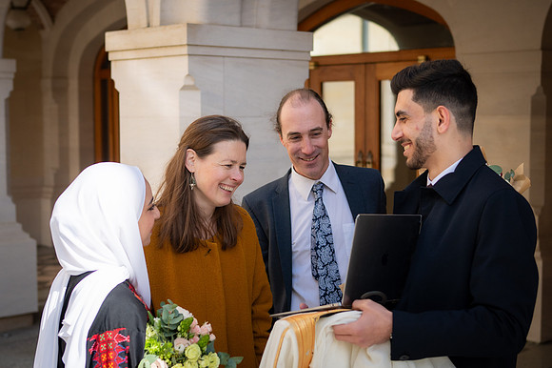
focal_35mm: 60
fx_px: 919
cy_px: 184
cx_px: 276
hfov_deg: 33.4
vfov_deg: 22.6
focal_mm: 40
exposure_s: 1/3200
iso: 200
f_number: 2.8
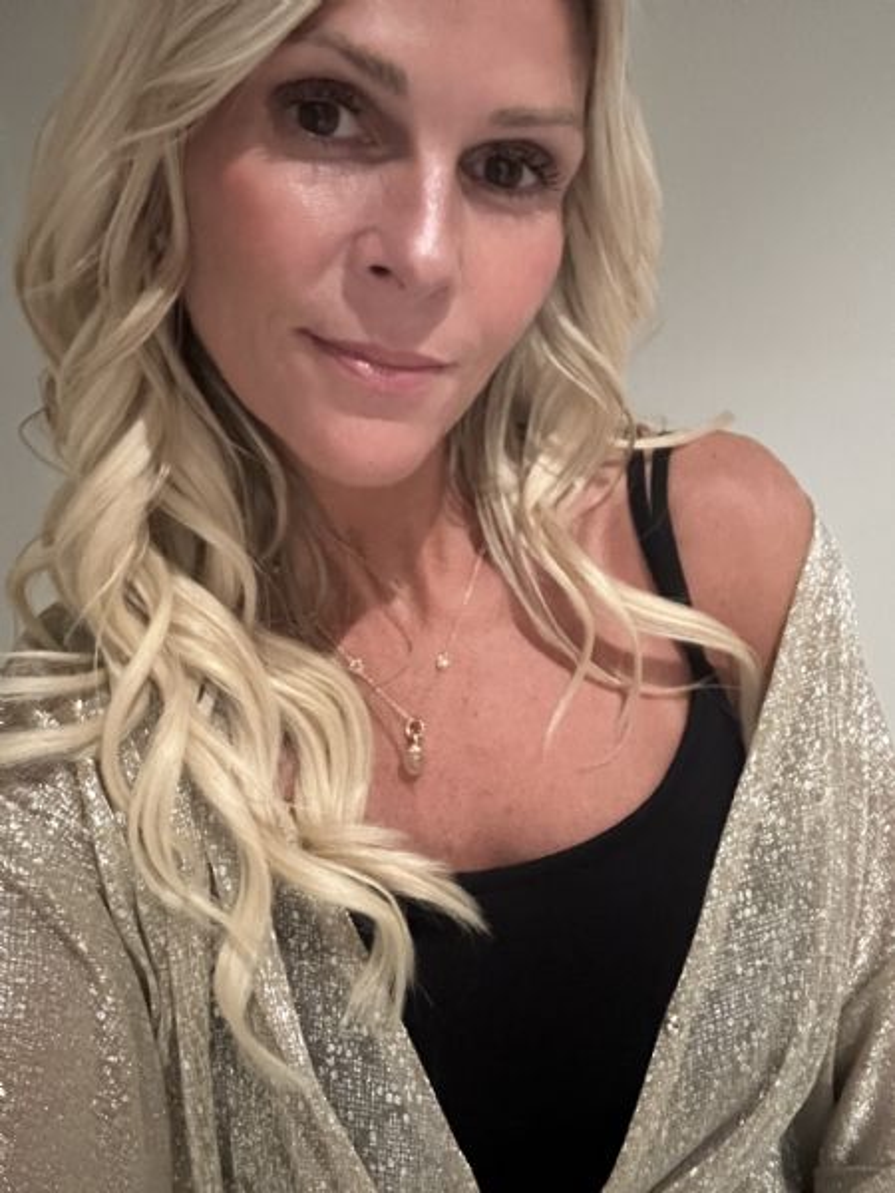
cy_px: 596
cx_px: 448
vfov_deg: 60.0
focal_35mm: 30
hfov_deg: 46.8
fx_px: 1034
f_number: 1.9
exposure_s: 1/17
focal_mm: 2.69
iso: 1000
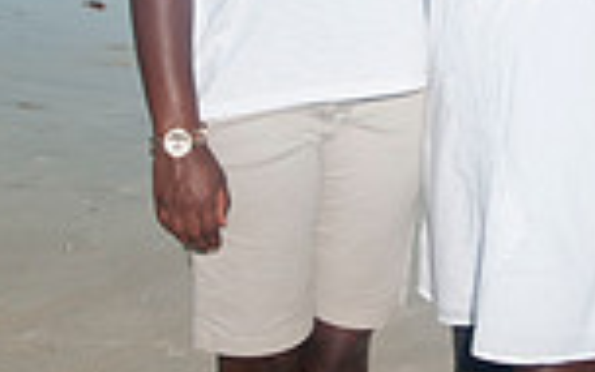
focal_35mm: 122
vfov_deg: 10.7
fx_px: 1978
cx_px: 503
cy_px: 8
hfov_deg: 16.9
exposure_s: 1/250
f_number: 11
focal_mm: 27
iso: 100
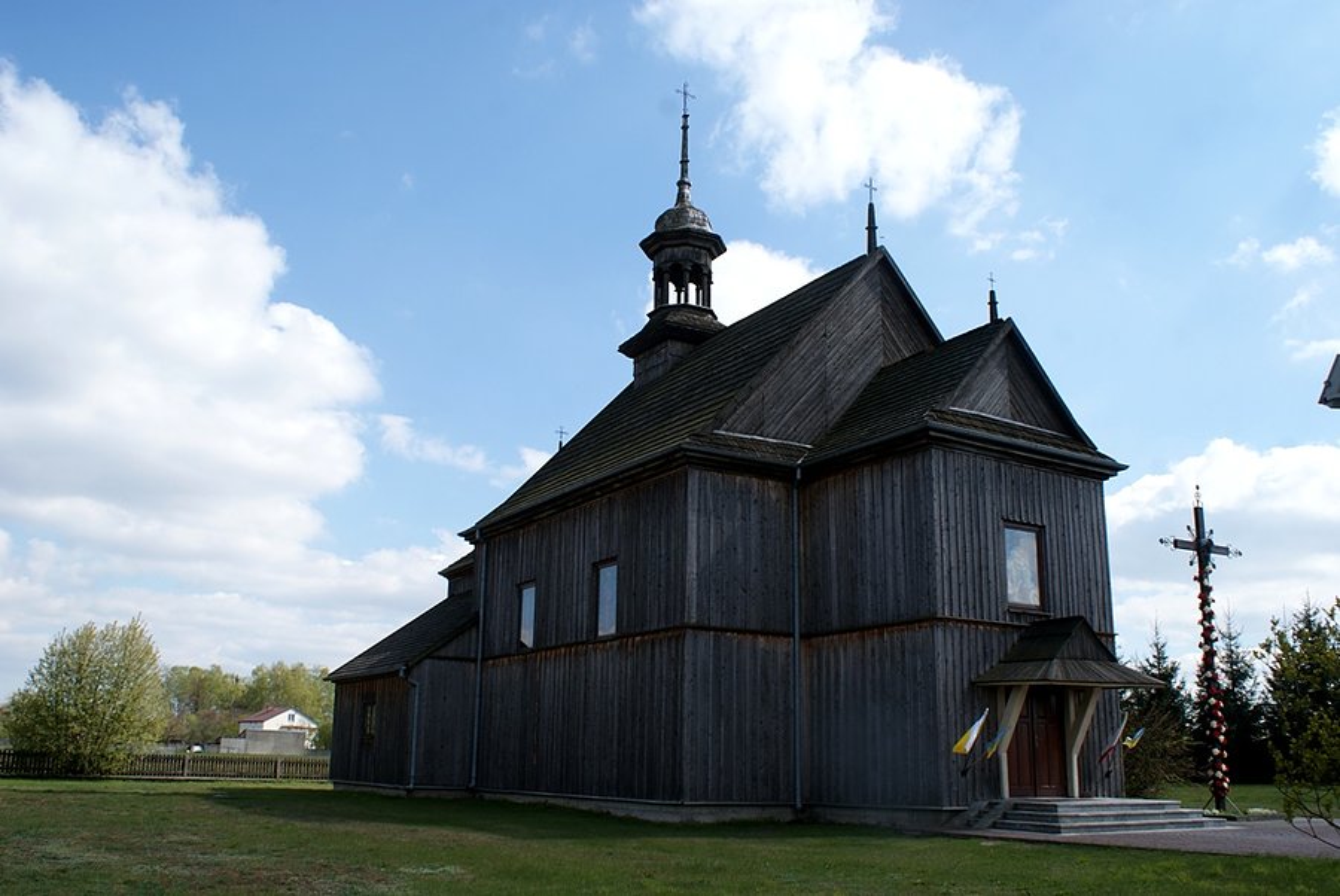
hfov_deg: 61.9
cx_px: 670
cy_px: 448
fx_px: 1118
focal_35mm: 30
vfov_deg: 43.7
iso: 100
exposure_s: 1/160
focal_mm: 20
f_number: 10
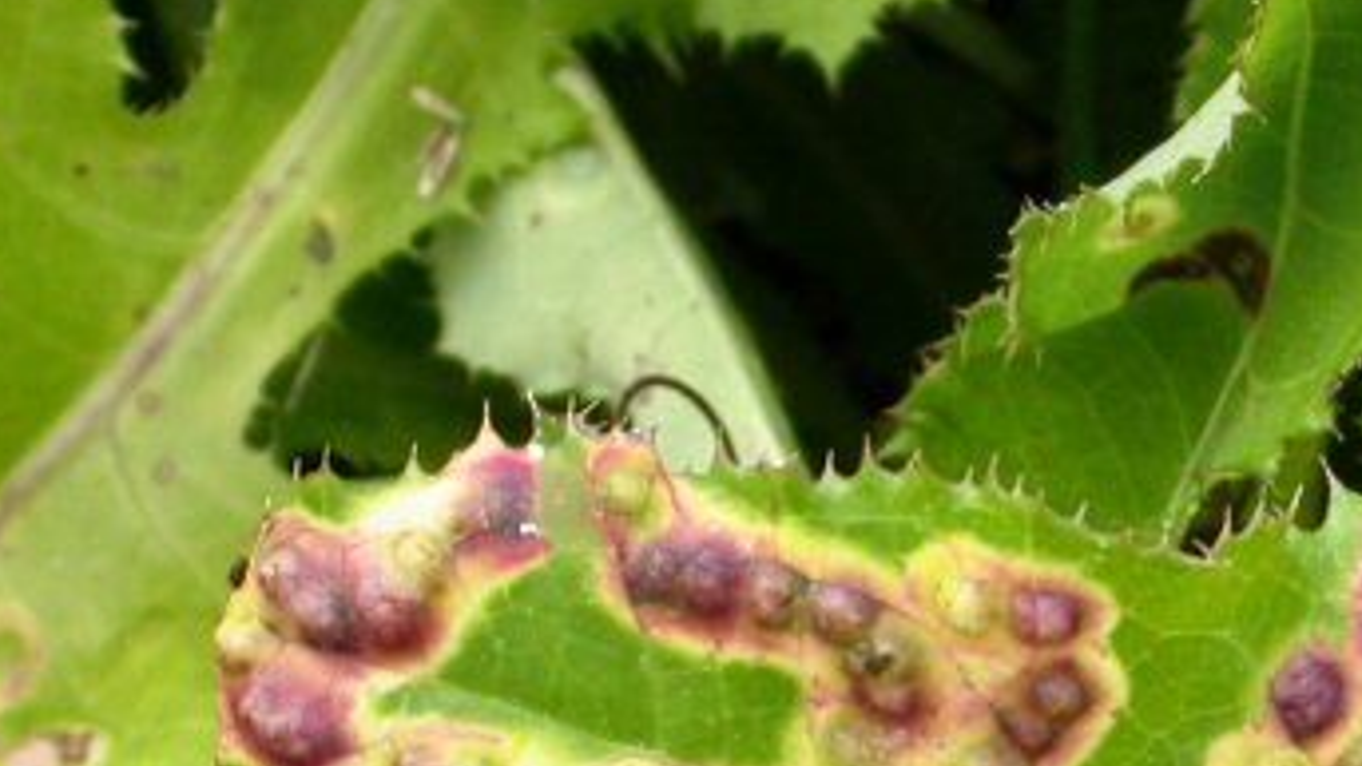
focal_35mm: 186
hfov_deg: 11.5
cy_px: 897
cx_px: 1207
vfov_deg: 6.5
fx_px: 6718
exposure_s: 1/101
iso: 100
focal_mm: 16.2
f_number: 5.6
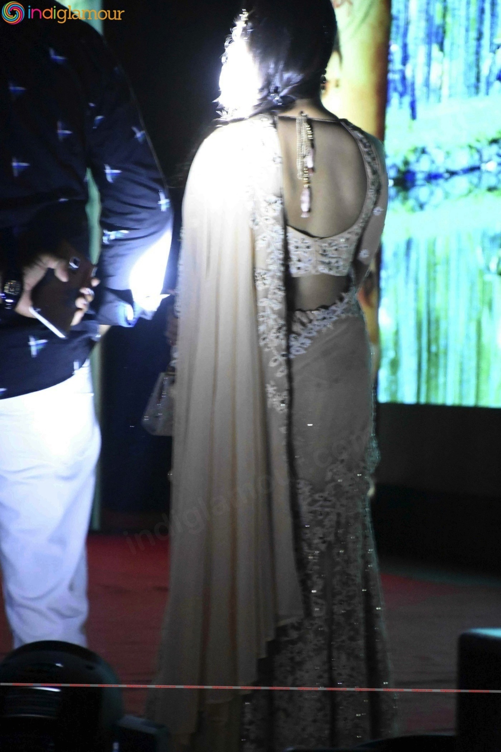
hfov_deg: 10.2
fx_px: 2818
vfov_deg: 15.2
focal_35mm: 135
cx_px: 250
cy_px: 376
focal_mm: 90
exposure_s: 1/100
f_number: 6.3
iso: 10000
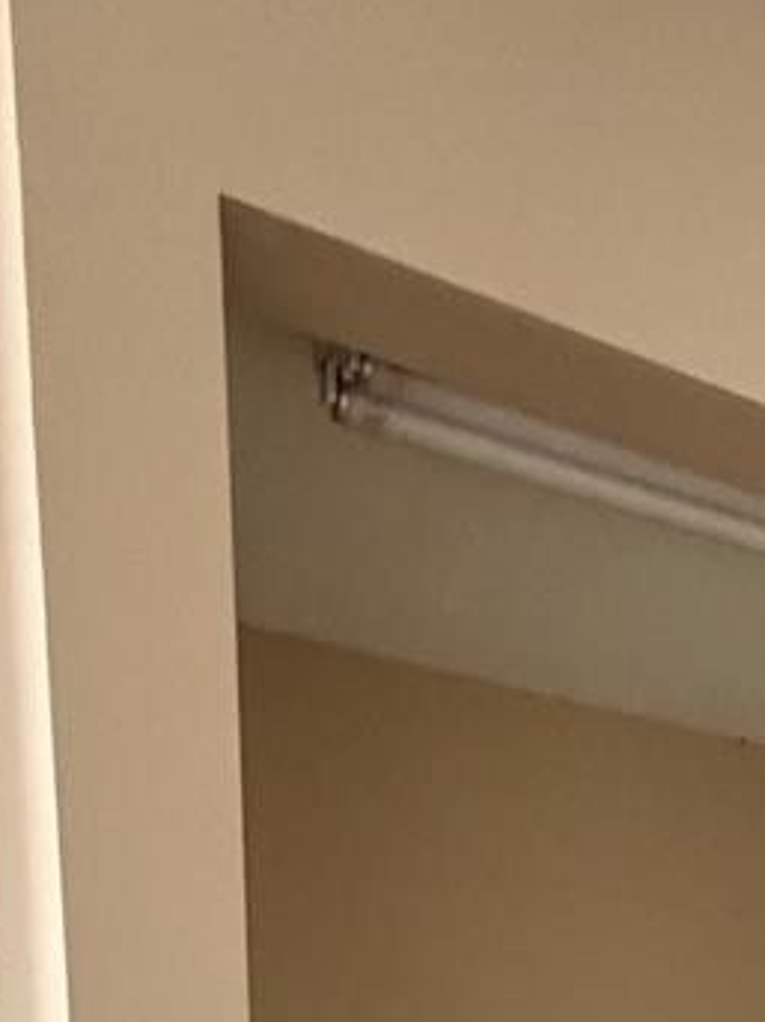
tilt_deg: -10.2
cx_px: 723
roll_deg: -1.0
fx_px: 1445
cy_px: 1475
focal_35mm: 49
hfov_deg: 28.2
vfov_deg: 28.2
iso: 800
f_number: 2.2
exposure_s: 1/60
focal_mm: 2.22
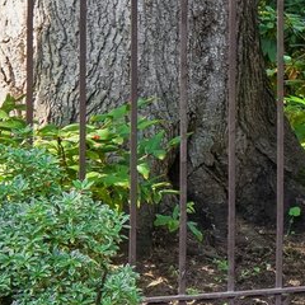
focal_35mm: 210
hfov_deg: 6.6
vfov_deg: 8.3
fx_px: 2093
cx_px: 1230
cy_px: -57
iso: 400
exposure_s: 1/80
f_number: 8
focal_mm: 29
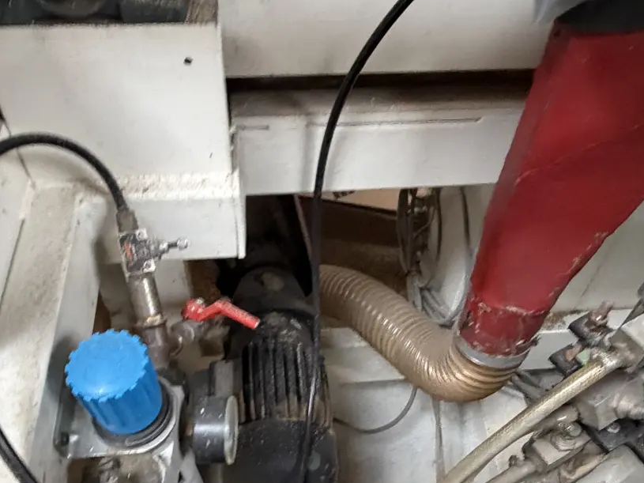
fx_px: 614
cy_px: 304
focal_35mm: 33
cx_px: 316
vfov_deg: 42.6
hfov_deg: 55.4
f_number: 2.2
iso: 400
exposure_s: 1/60
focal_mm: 2.22
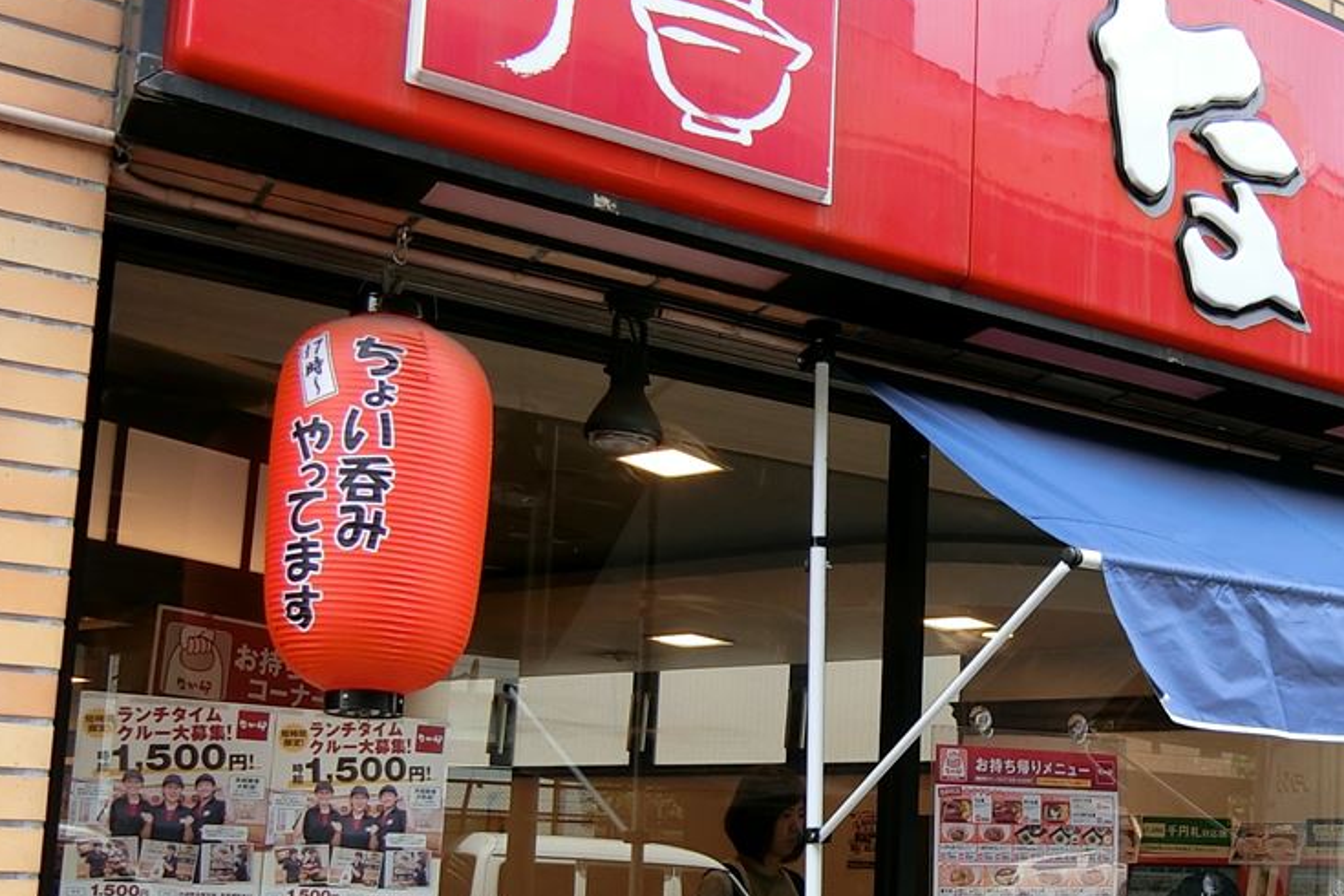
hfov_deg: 43.7
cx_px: 1040
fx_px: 1605
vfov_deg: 30.6
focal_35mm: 43
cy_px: 689
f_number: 2.7
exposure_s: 1/200
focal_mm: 4.06
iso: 80
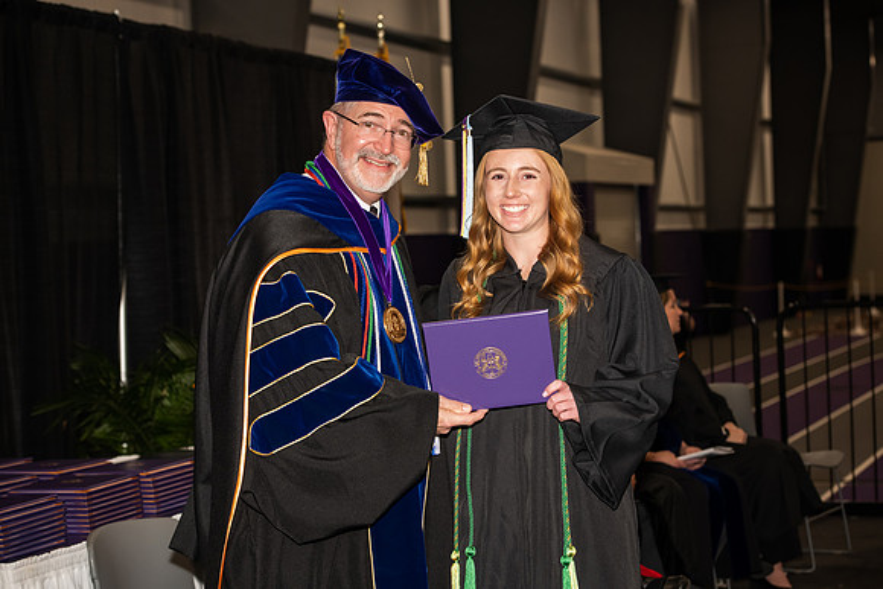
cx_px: 442
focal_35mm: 82
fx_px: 2012
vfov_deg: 16.7
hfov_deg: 24.8
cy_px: 294
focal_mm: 82
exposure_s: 1/200
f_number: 5.6
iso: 1000
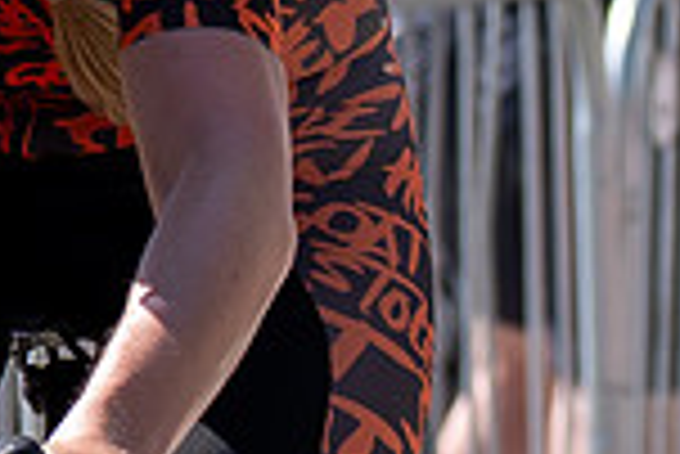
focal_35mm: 999
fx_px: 18888
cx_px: 459
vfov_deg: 1.4
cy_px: -206
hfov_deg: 2.1
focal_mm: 79
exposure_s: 1/1000
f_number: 3.5
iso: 100
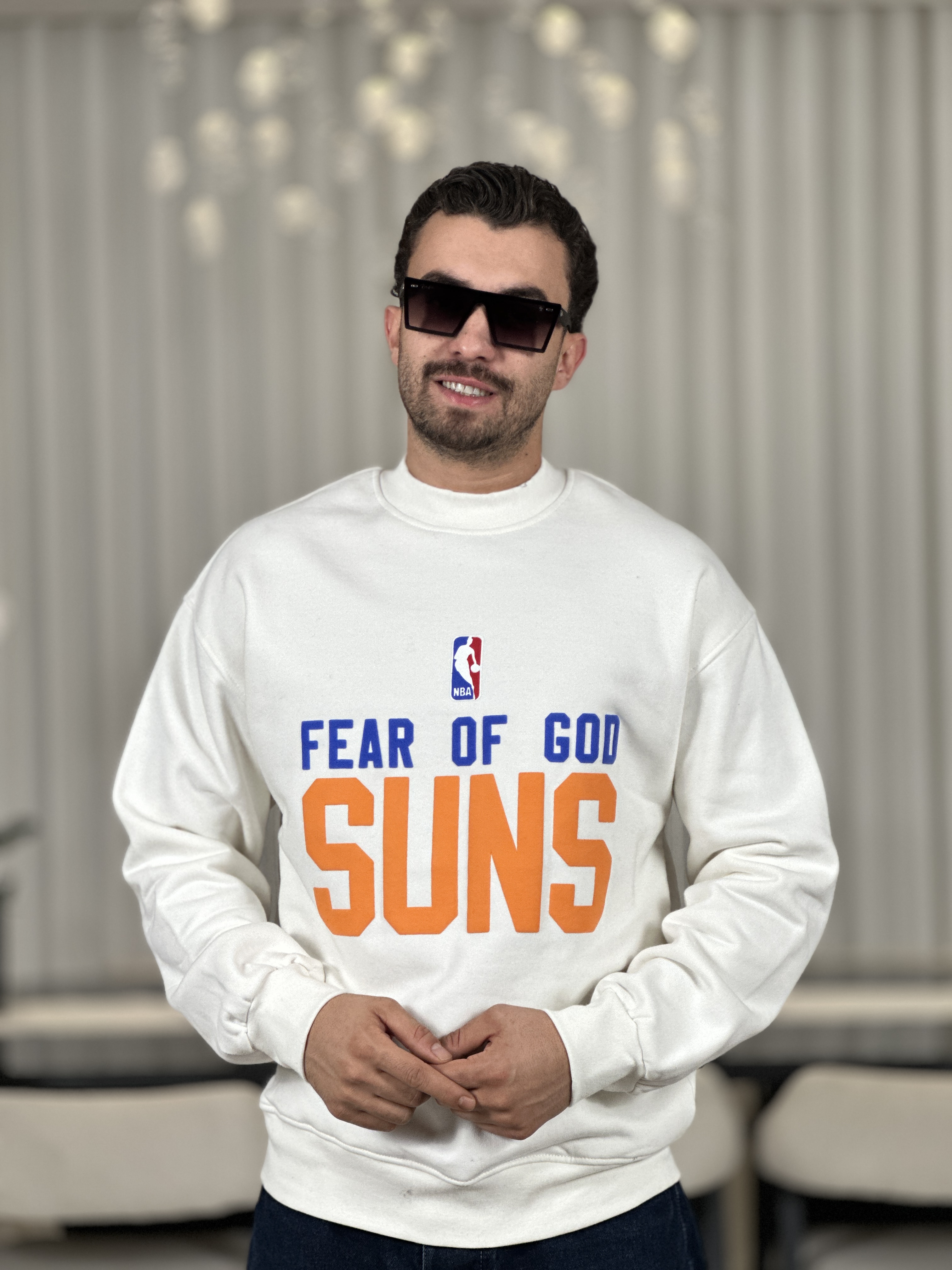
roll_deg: +0.5
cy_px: 635
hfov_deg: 19.1
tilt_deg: +0.7
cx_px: 476
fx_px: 2824
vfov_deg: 25.3
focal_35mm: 77
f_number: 2.8
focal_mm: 9
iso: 160
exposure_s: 1/100
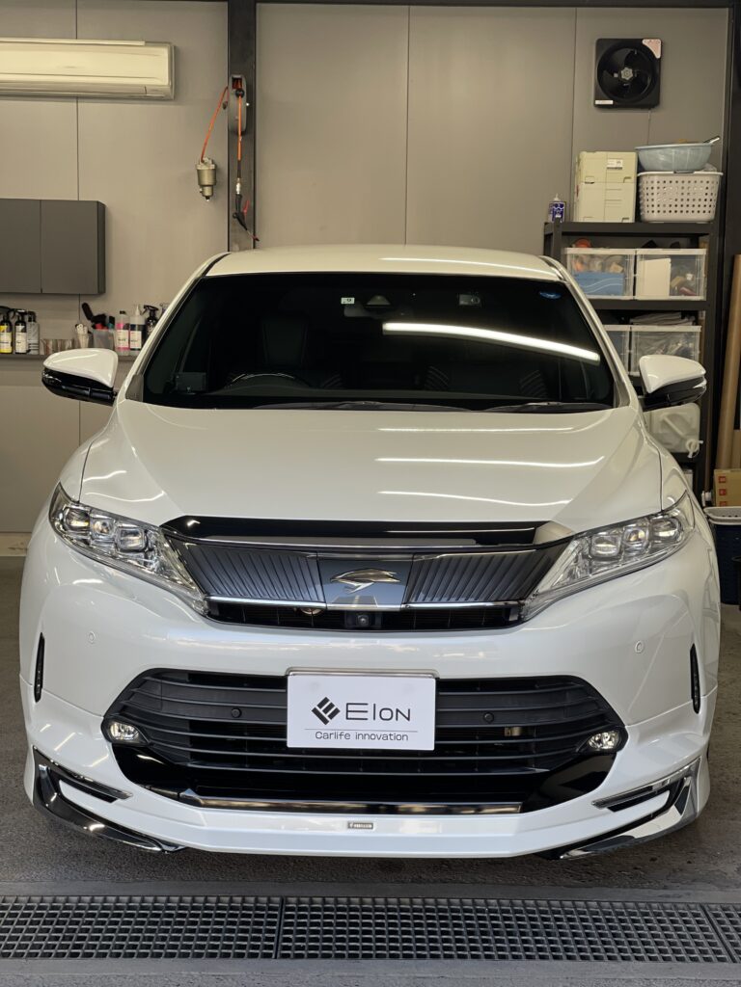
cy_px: 494
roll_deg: -0.6
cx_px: 370
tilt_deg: -4.1
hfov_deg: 22.9
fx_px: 1827
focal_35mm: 64
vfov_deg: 30.3
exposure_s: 1/120
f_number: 2.2
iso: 50
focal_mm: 7.5
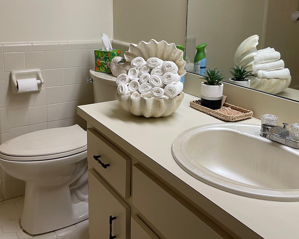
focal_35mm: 35
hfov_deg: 51.5
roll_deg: -1.9
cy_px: 80
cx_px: 163
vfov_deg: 41.7
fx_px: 310
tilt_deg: -13.9
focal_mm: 5.1
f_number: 1.6
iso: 80
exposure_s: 1/60
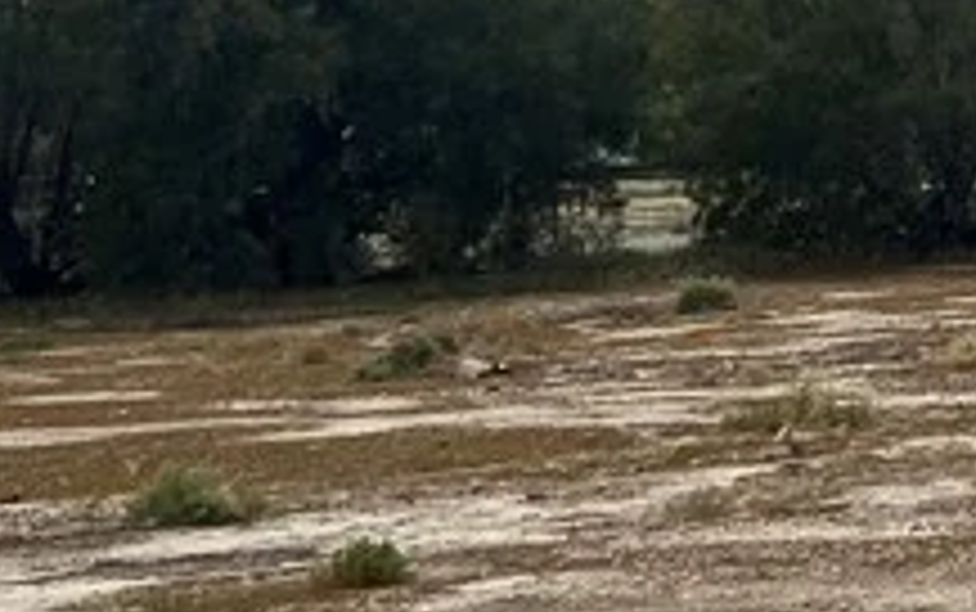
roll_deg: +2.1
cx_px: 2105
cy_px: -234
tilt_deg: +9.1
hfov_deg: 13.2
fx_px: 3461
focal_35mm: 130
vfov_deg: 9.9
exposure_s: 1/12658
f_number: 1.5
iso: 50
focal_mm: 5.7
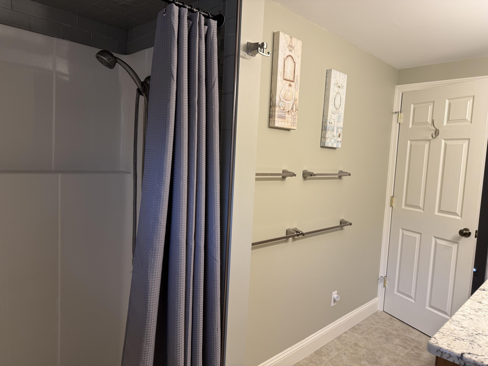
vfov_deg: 56.8
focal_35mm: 24
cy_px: 183
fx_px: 338
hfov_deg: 71.6
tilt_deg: -4.5
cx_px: 244
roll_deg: -2.4
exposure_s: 1/60
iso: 125
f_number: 1.78
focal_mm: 6.76
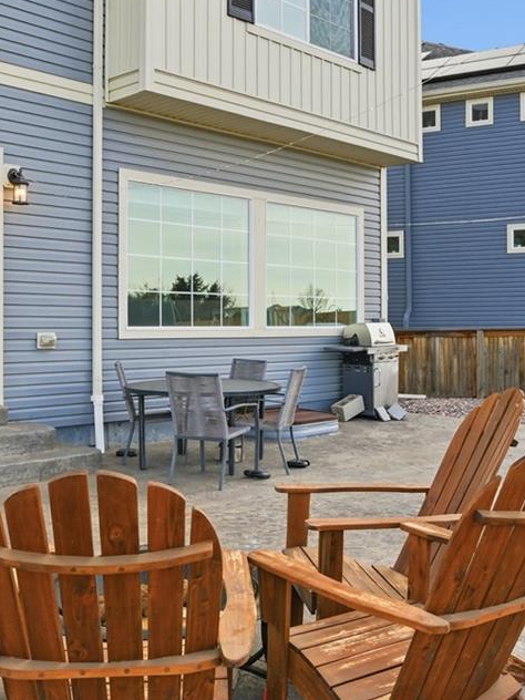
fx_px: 789
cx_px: 302
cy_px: 313
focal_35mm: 39
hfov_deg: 36.7
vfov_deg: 47.8
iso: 320
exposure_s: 1/400
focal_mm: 16
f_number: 10
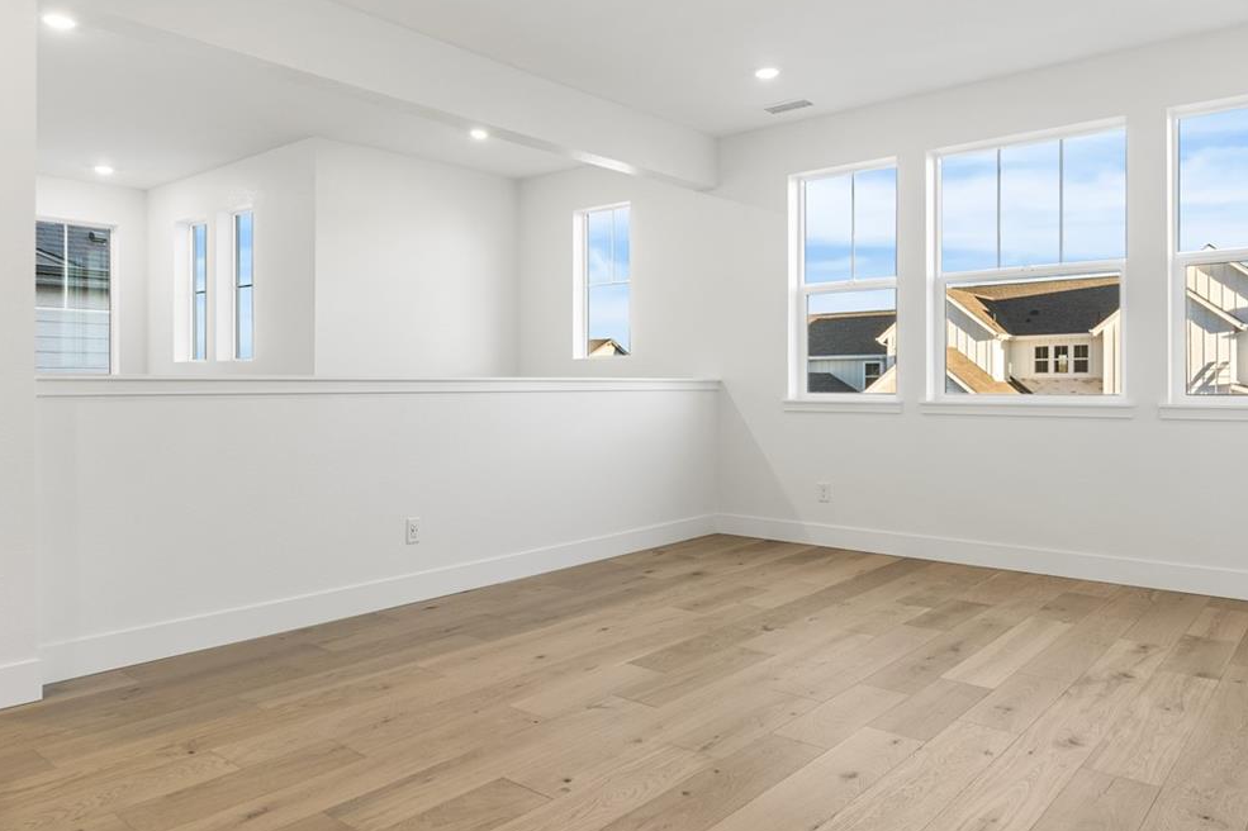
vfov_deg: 49.5
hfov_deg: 69.4
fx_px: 901
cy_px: 379
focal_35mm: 26
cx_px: 602
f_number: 8
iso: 400
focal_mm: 16
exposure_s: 1/13
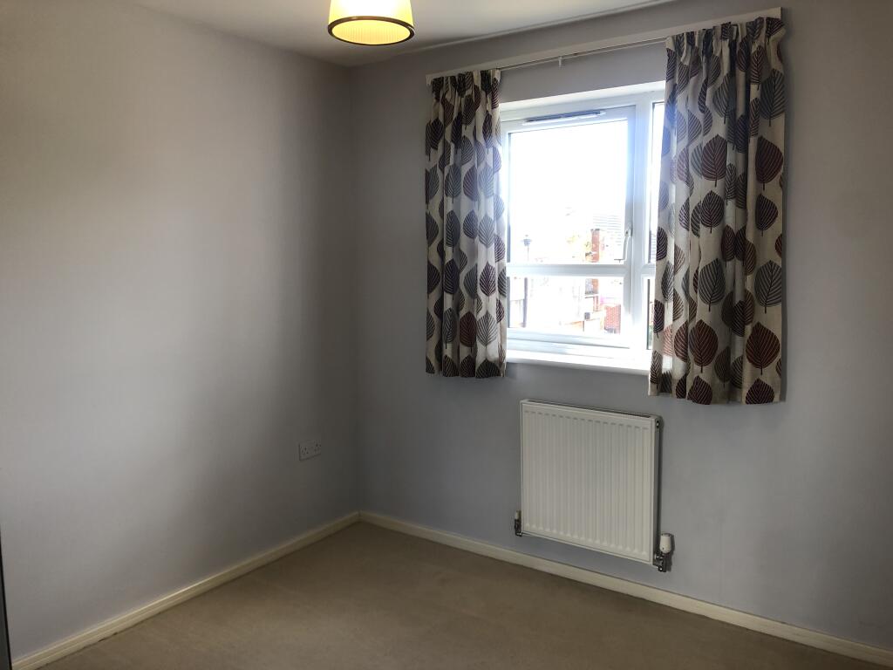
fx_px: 722
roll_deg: +1.7
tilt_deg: -6.5
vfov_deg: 49.7
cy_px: 335
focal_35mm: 28
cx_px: 446
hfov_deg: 63.4
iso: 25
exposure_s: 1/50
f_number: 1.8
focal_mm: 4
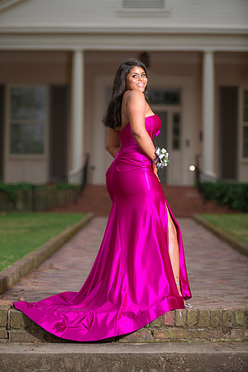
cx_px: 124
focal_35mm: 125
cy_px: 186
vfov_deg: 16.4
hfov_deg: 11.0
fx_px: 1292
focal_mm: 125
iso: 100
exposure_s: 1/250
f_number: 2.8
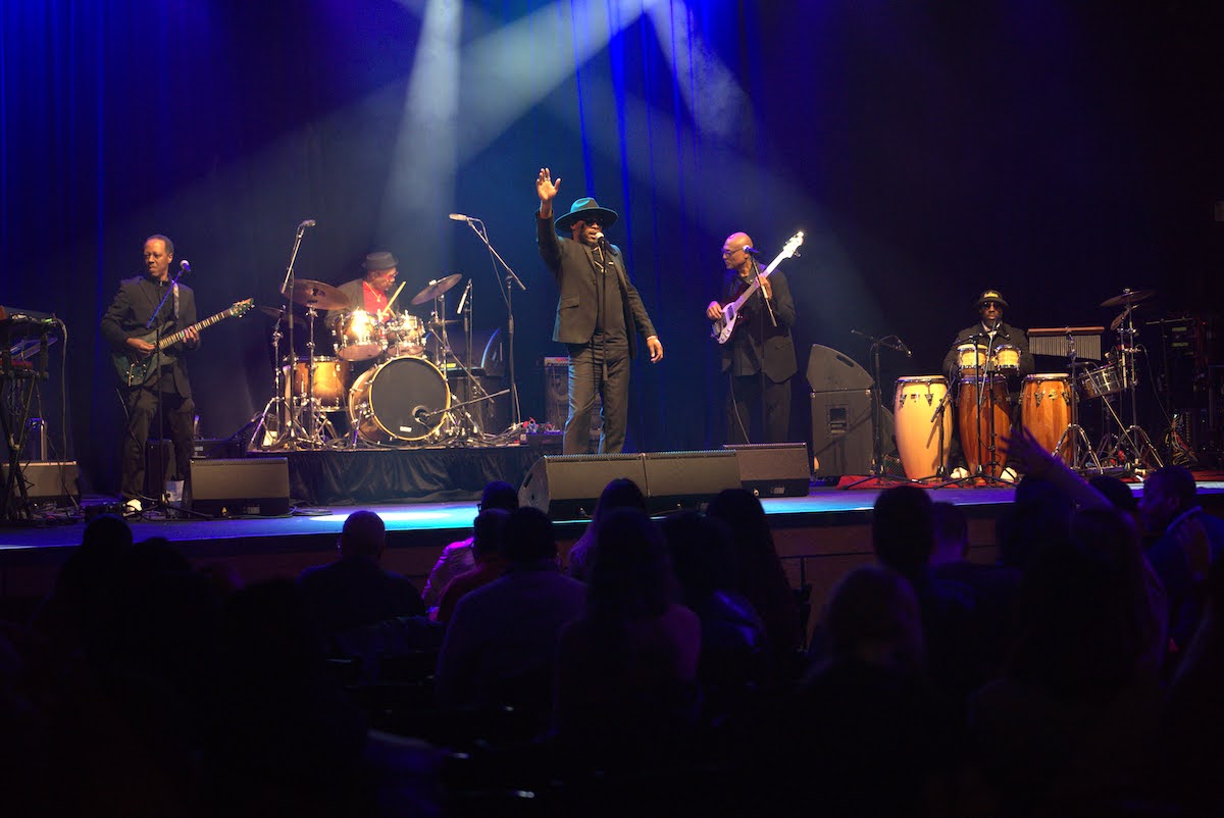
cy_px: 409
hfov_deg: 28.8
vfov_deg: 19.5
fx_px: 2382
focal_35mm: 70
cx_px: 612
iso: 1000
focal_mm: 70
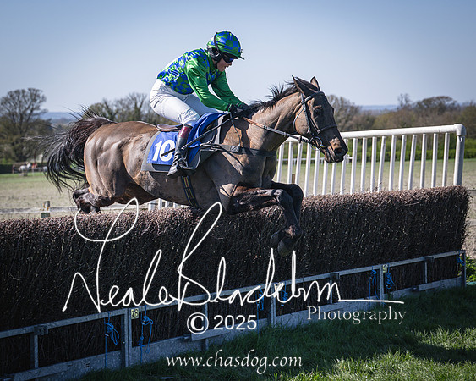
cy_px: 167
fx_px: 1466
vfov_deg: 14.8
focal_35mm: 104
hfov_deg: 18.4
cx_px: 206
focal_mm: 70
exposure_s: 1/1600
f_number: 4
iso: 200
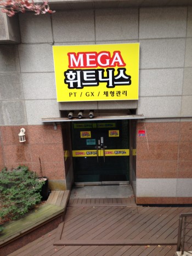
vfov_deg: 55.4
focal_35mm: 33
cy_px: 128
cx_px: 96
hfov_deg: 42.9
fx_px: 244
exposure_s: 1/30
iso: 50
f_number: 2.4
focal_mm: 4.12
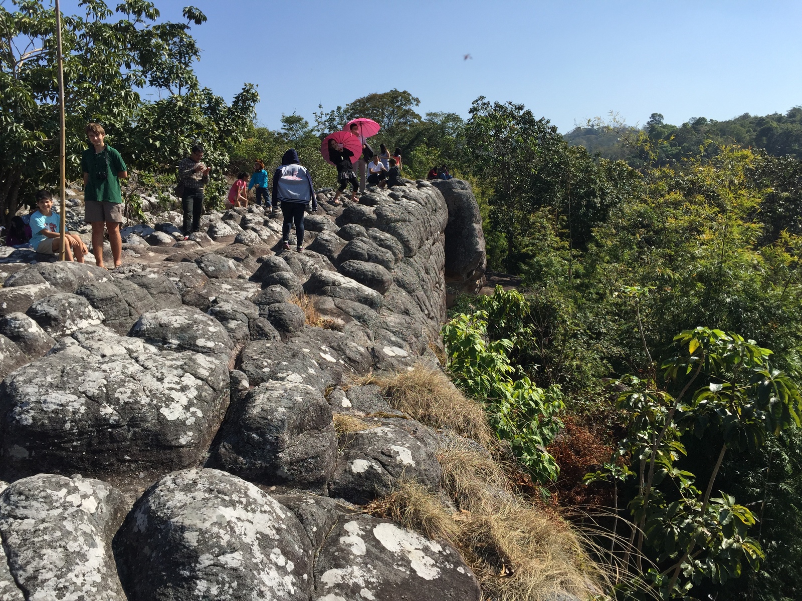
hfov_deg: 61.7
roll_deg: +0.3
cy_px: 300
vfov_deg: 48.2
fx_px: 672
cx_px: 401
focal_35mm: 29
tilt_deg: -5.6
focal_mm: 4.15
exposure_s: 1/2198
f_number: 2.2
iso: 32
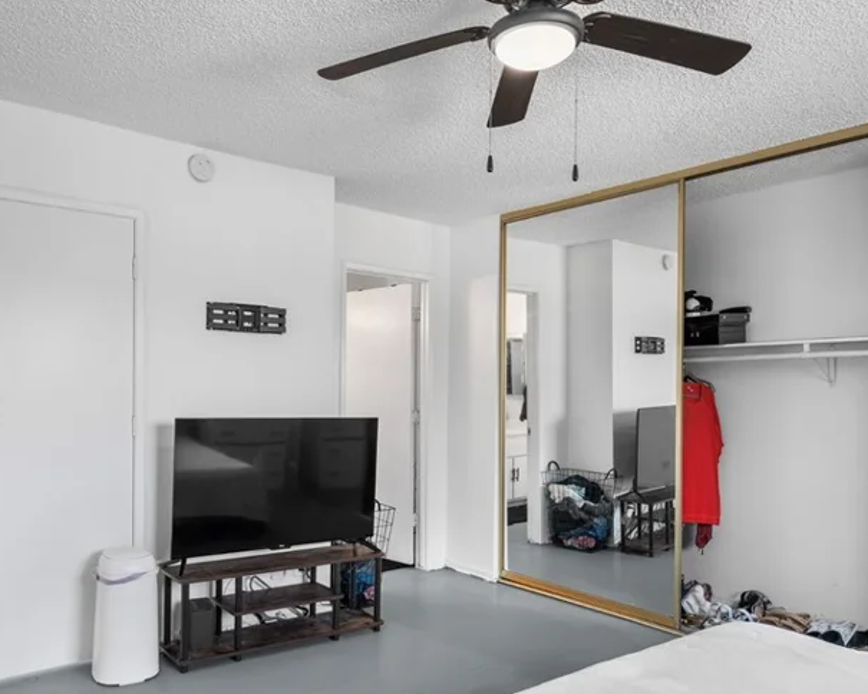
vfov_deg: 53.0
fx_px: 694
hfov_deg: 63.5
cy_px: 396
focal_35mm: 27
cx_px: 349
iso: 400
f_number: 8
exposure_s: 1/4
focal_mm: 17
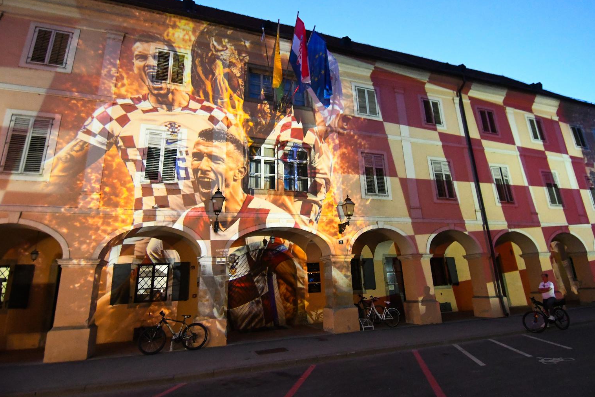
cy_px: 199
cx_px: 294
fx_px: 314
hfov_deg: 86.9
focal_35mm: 19
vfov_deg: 64.6
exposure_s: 1/80
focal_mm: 12
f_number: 4
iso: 10000
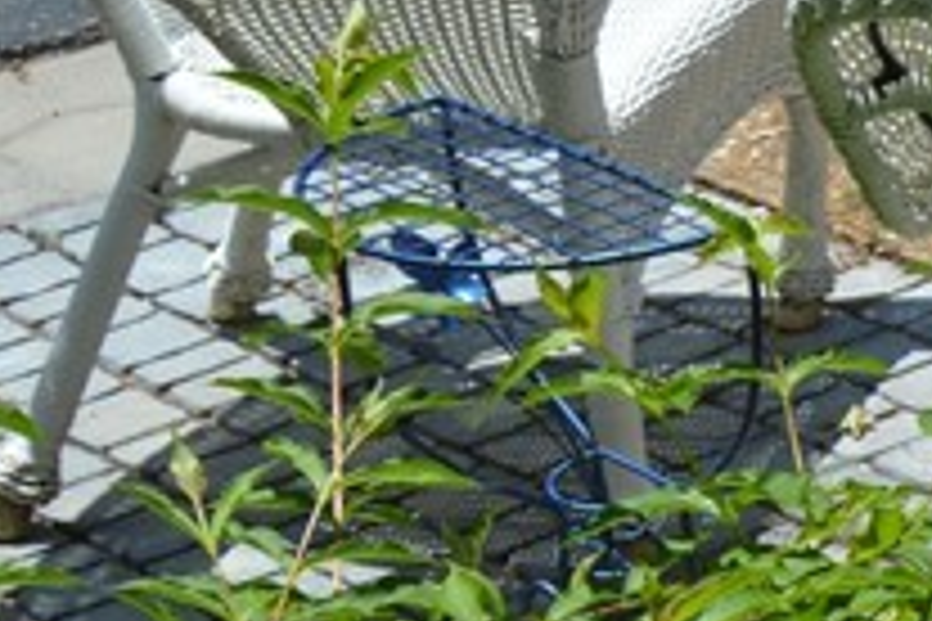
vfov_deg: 7.9
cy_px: 14
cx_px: 2366
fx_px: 4478
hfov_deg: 10.1
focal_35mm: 173
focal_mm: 22
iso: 100
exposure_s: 1/250
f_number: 8
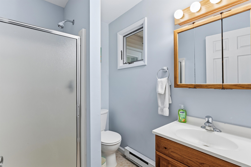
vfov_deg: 70.2
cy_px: 84
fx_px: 119
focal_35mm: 17
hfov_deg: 92.9
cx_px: 126
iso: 640
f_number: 7.1
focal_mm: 17.1
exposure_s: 1/20
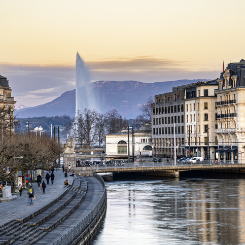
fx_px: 881
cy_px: 125
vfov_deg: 15.8
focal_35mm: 110
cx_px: 137
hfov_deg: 15.8
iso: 200
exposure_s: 1/25
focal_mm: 44
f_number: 8
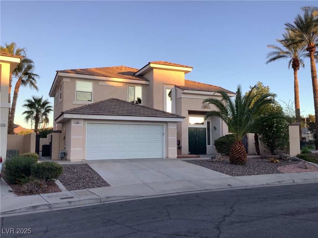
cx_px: 159
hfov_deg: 58.4
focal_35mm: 31
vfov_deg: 45.4
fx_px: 285
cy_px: 119
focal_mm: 3.3
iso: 25
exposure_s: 1/193
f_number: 2.4
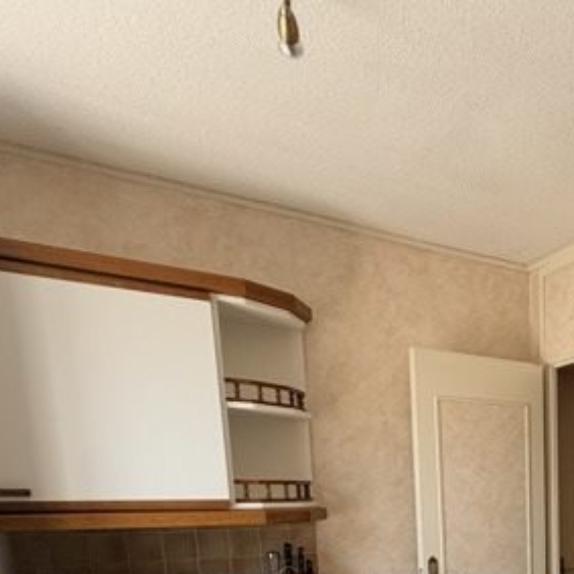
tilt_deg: -8.8
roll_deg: -0.8
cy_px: 592
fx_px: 657
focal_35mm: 35
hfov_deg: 38.7
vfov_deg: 40.5
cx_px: 635
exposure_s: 1/121
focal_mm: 2.22
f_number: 2.2
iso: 100
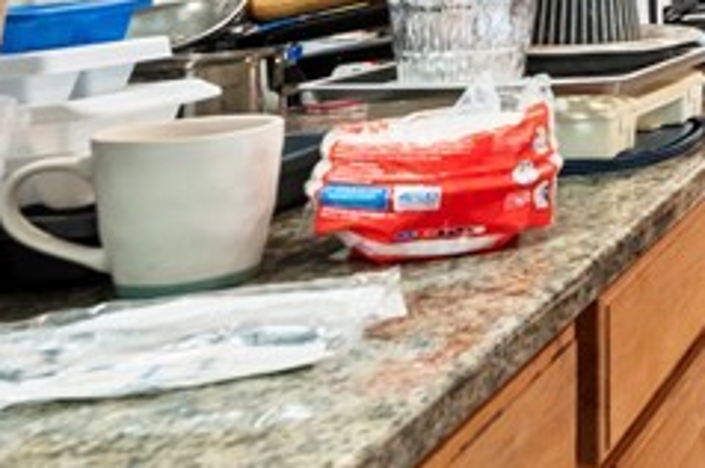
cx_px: 1369
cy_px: -136
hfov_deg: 19.6
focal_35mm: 64
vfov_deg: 19.6
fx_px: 1252
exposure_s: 1/5
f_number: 8
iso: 800
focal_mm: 14
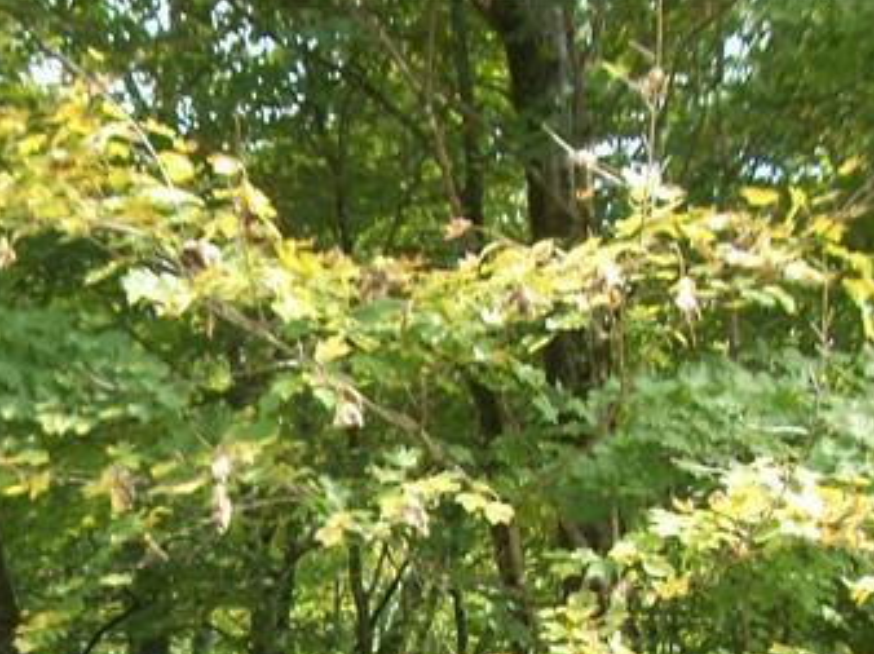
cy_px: 982
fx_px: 2447
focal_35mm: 97
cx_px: -54
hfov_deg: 19.5
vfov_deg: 14.2
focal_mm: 5.7
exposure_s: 1/80
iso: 80
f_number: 2.9
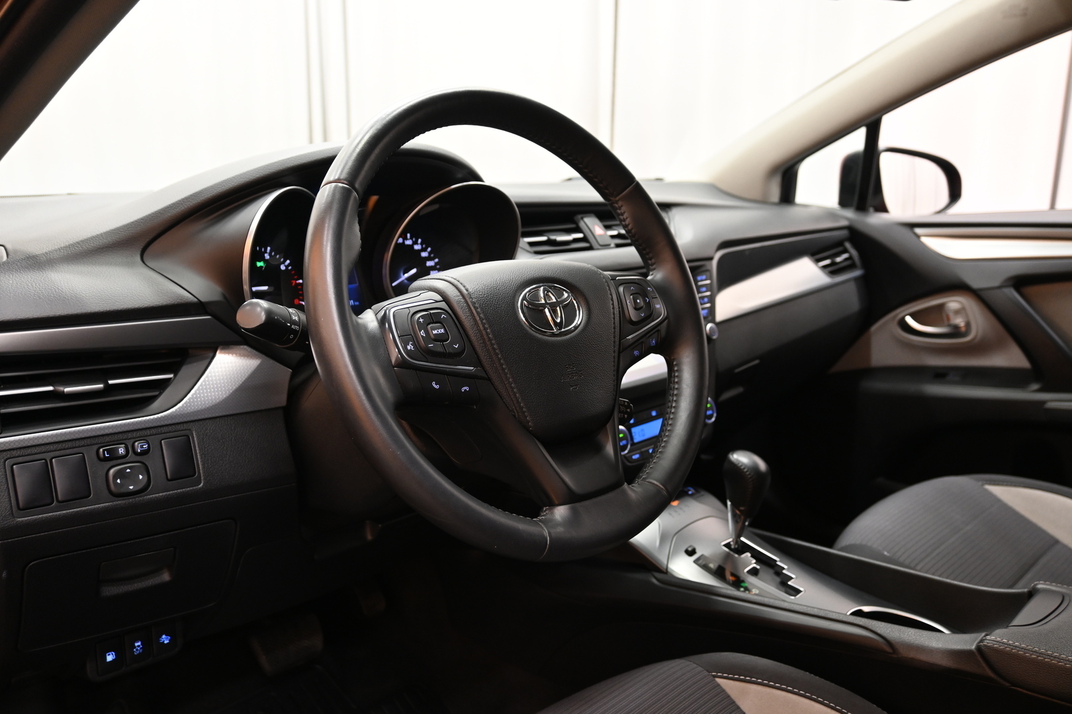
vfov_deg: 43.6
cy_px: 357
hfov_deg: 61.9
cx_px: 536
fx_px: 893
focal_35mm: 30
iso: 900
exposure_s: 1/30
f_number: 3.8
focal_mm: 20
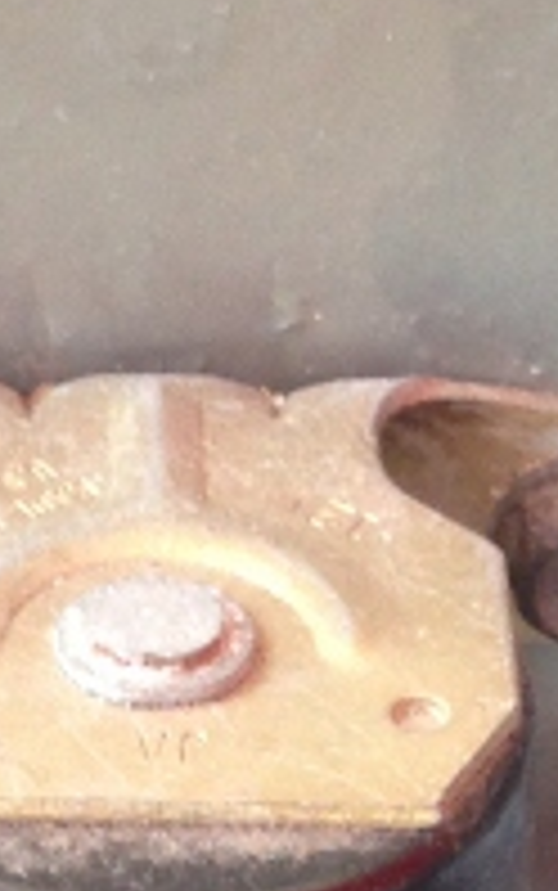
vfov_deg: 11.2
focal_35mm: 181
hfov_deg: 7.3
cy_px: 1296
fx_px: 4398
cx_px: 117
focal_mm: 4.13
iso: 80
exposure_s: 1/20
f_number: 2.4
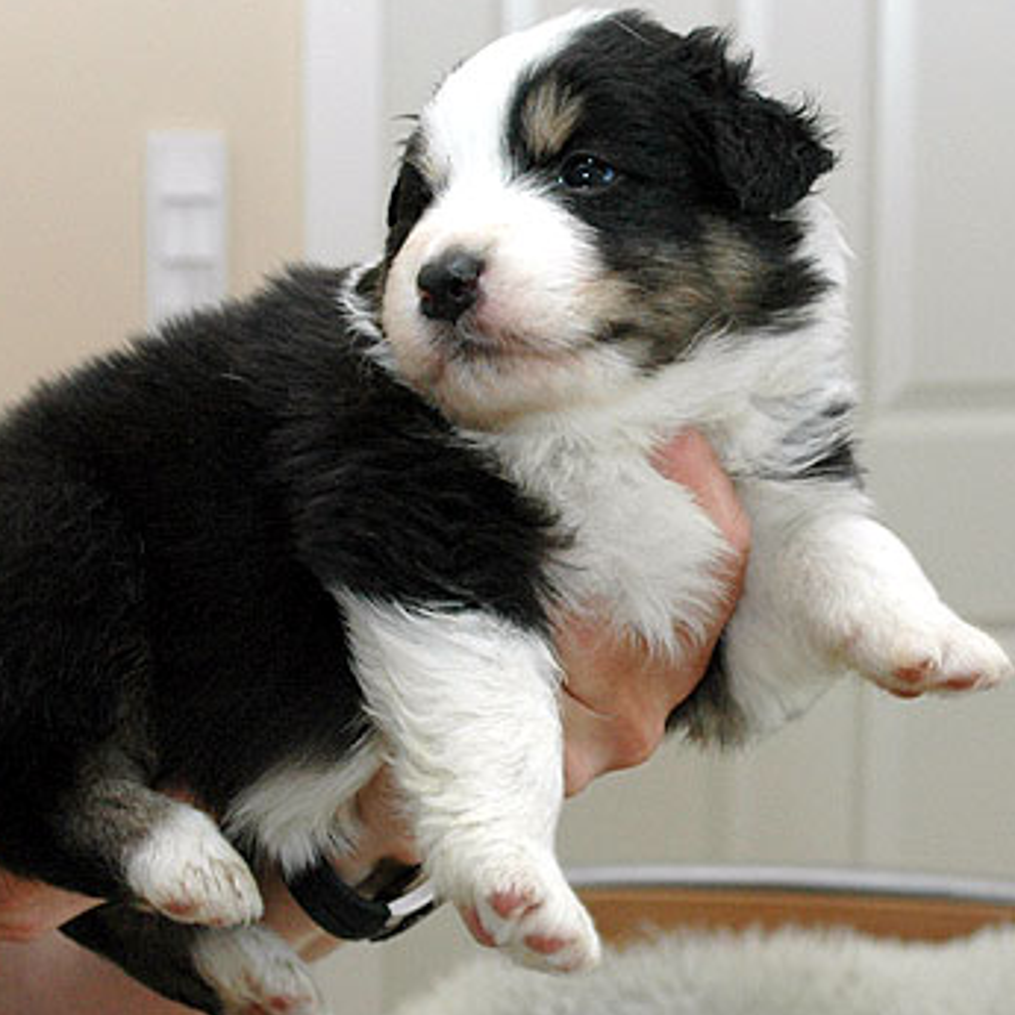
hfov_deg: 27.5
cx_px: 324
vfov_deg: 27.7
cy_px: 530
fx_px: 2057
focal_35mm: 62
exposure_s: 1/60
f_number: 5
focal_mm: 28
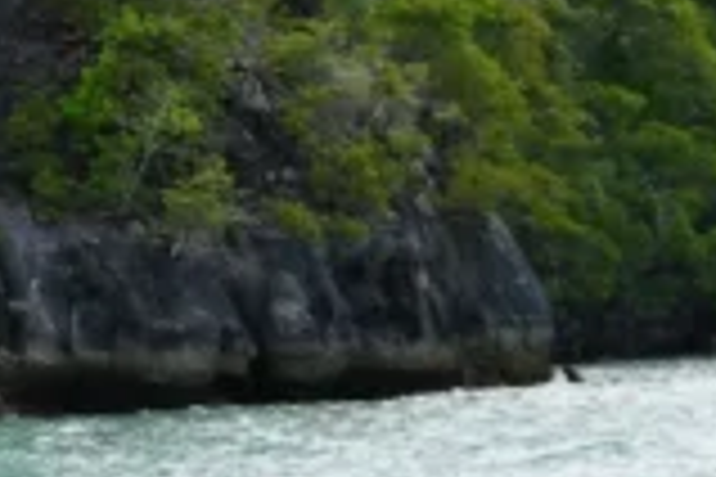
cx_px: -1198
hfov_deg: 7.7
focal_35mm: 244
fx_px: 4853
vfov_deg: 5.4
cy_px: -650
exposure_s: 1/100
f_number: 7.1
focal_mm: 38
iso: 100
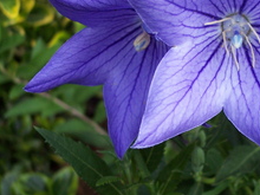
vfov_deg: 18.9
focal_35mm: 78
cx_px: 221
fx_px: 586
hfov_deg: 24.5
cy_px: 91
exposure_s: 1/125
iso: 100
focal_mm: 8
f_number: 3.4
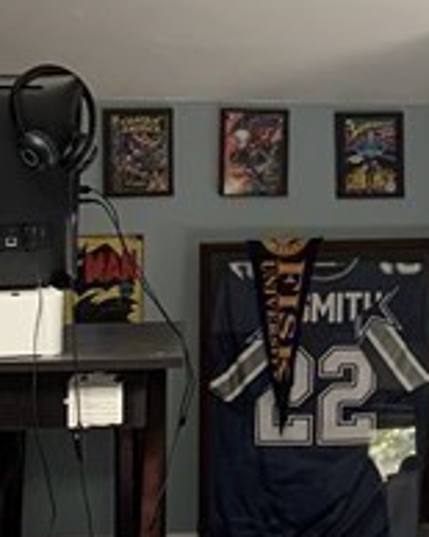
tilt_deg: -1.8
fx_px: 2128
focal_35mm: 134
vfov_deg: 14.3
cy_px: 75
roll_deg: -0.5
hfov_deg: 11.0
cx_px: 681
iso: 100
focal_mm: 4.25
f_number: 1.8
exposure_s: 1/62
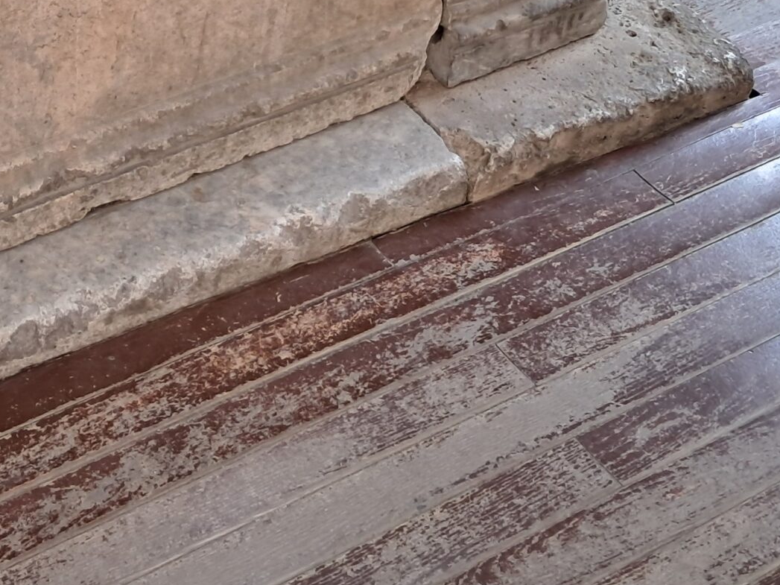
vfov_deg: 21.5
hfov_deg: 28.1
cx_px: 48
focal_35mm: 66
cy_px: 4
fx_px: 1487
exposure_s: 1/50
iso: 200
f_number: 1.8
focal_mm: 4
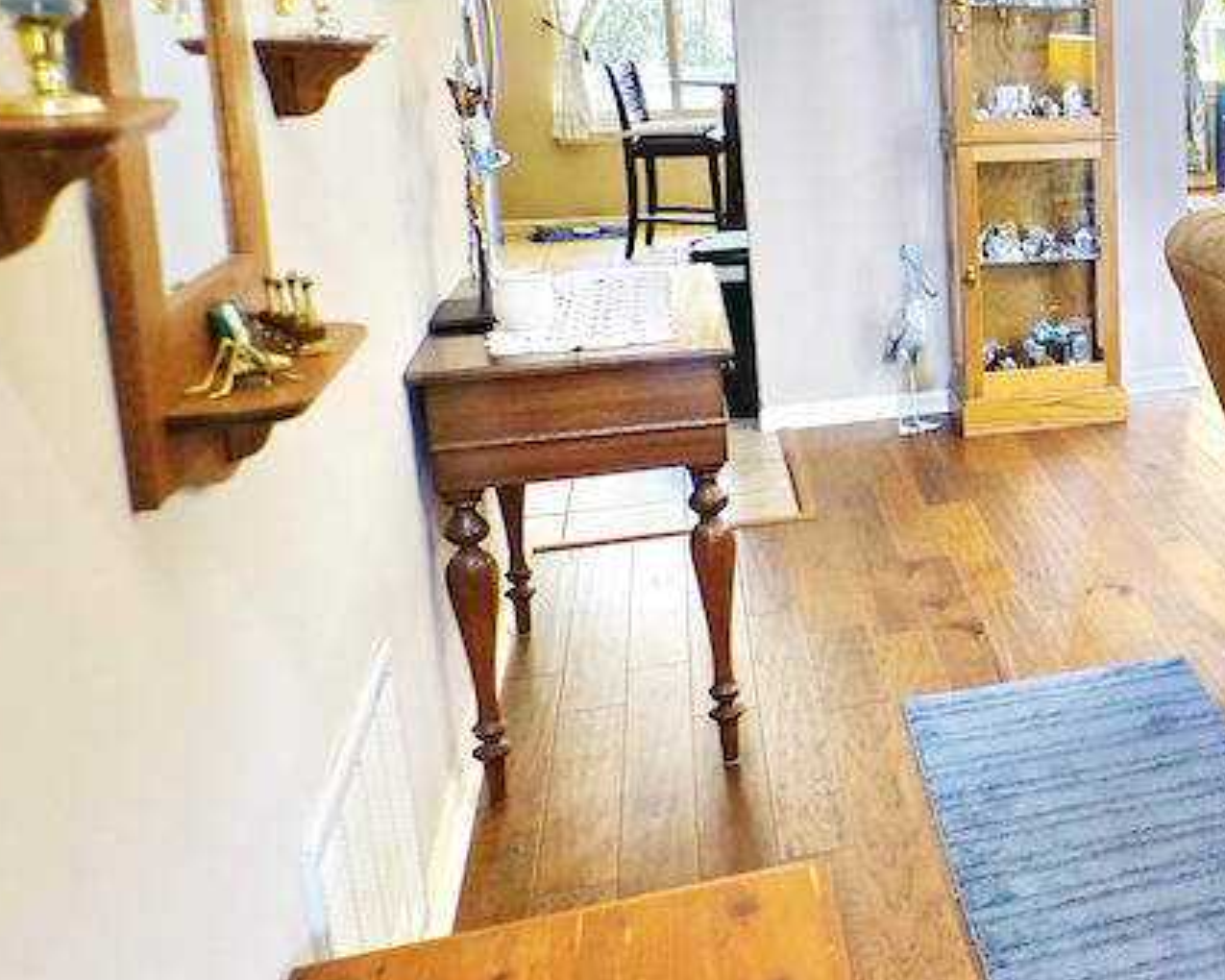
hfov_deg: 33.0
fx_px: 1631
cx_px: 1499
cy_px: 291
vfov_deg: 33.0
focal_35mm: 45
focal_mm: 17
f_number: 2.8
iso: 640
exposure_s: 1/80
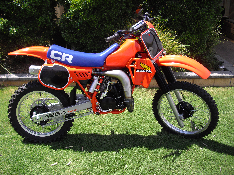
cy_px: 88
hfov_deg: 49.0
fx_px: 257
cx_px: 117
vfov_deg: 37.7
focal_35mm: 38
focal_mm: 7.9
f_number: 2.8
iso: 64
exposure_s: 1/400
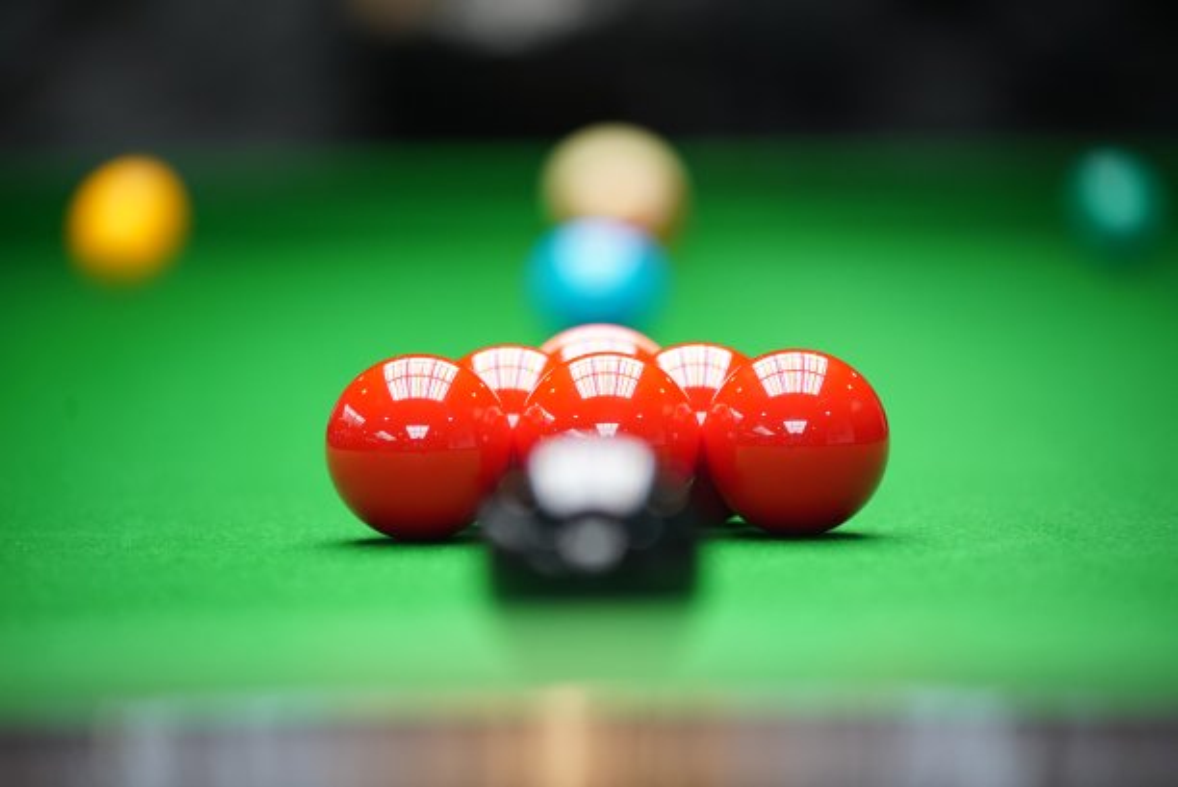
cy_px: 394
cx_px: 589
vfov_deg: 7.6
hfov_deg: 11.4
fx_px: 5894
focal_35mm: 180
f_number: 4
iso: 2000
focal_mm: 180
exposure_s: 1/125
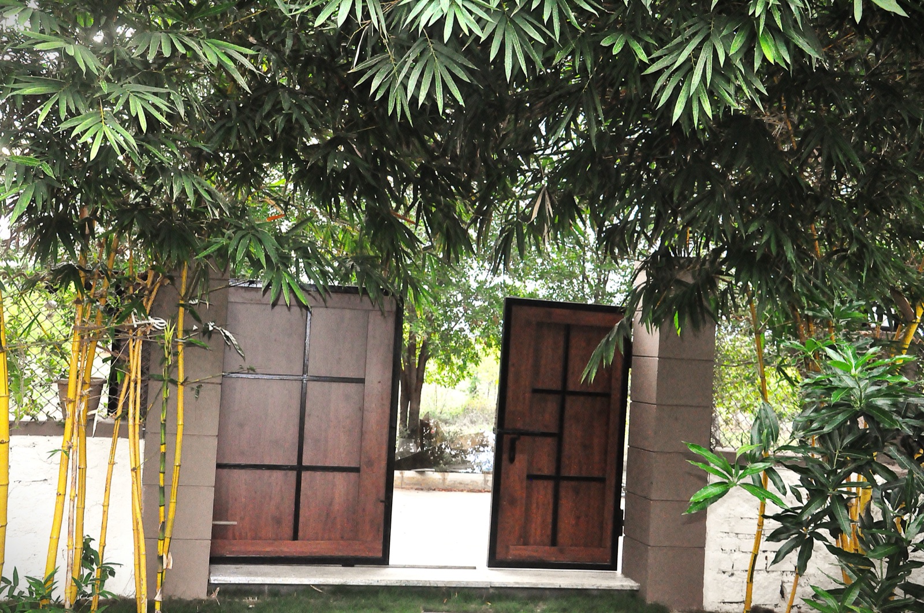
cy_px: 306
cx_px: 462
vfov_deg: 34.1
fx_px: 1000
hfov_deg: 49.6
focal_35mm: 39
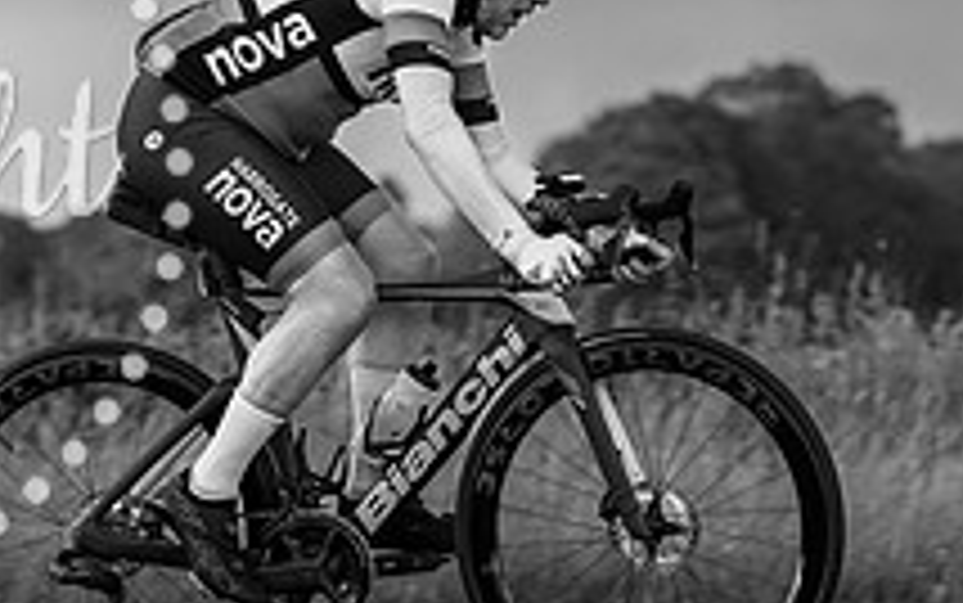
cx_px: 332
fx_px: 7195
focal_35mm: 274
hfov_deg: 7.7
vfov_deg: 4.8
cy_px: 30
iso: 250
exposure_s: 1/500
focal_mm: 90
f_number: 3.2
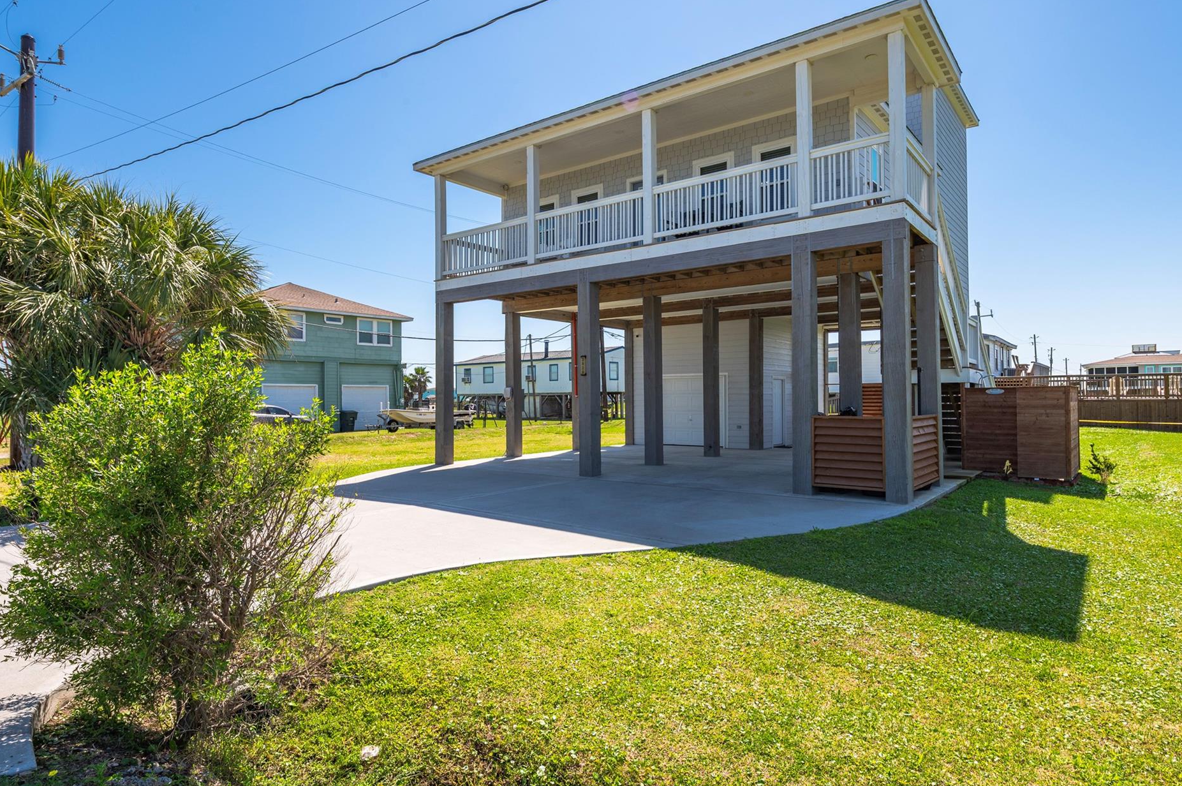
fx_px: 689
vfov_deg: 59.4
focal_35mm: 21
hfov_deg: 81.3
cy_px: 390
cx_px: 590
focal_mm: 19
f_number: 11
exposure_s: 1/200
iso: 100
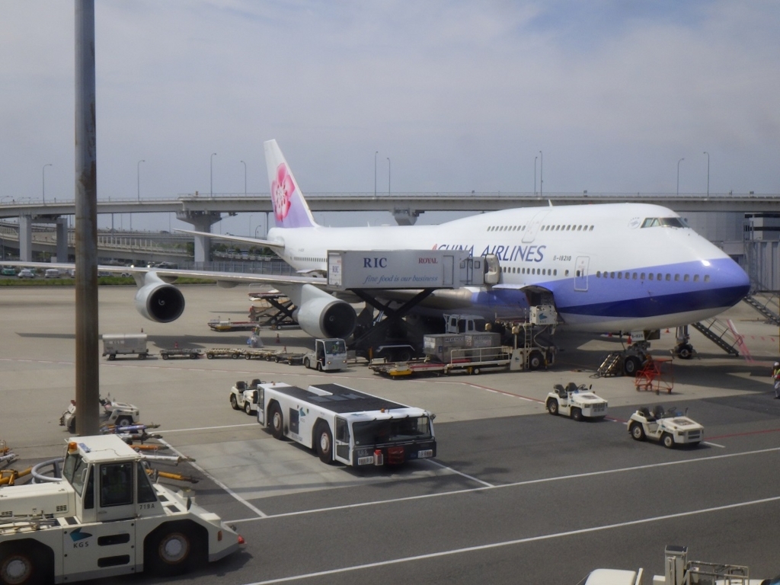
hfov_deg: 44.8
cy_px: 292
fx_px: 946
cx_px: 390
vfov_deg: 34.3
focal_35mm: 42
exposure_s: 1/640
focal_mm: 7.5
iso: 125
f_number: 5
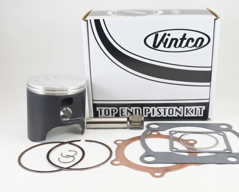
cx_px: 142
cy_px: 95
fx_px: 297
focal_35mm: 42
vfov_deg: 35.7
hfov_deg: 43.6
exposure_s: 1/125
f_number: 4
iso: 640
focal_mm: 14
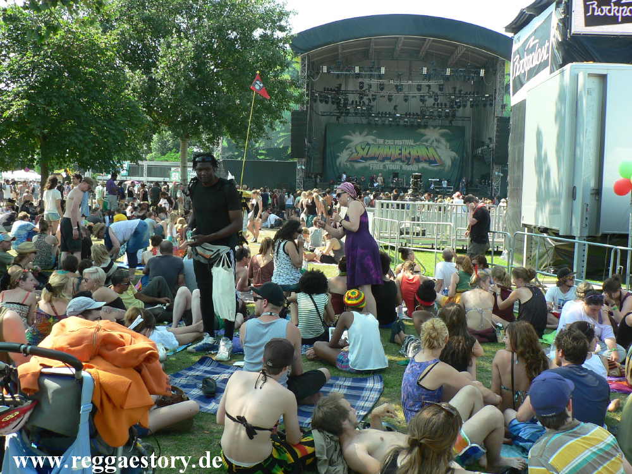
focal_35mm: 35
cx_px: 316
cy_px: 237
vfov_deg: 40.7
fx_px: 639
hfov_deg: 52.6
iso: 64
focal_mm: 6
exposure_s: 1/125
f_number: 4
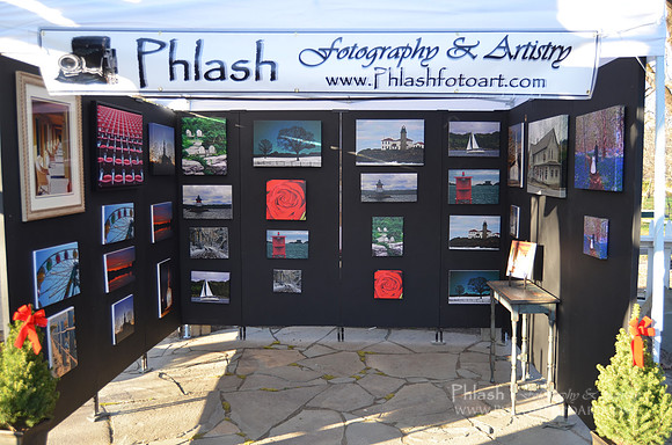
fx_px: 615
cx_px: 336
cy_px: 222
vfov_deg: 39.8
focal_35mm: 33
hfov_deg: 57.3
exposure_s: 1/125
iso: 200
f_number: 3.5
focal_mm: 22
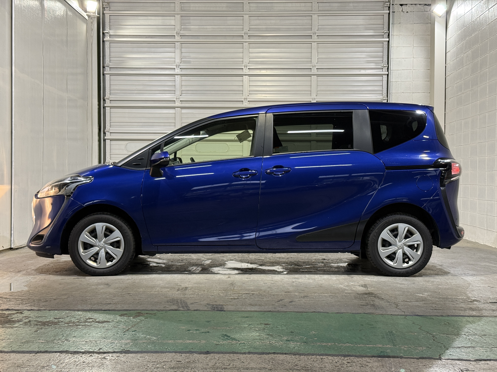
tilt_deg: -0.6
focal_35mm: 48
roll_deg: -0.7
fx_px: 689
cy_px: 186
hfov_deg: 39.7
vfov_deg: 30.3
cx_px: 248
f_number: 1.78
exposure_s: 1/60
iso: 125
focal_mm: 6.76
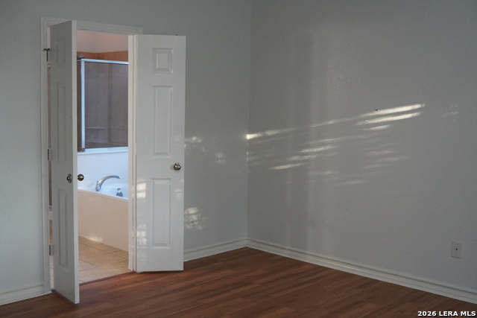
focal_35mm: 42
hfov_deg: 46.4
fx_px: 557
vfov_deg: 31.9
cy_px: 159
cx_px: 238
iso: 4000
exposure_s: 1/640
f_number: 2.8
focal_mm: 28
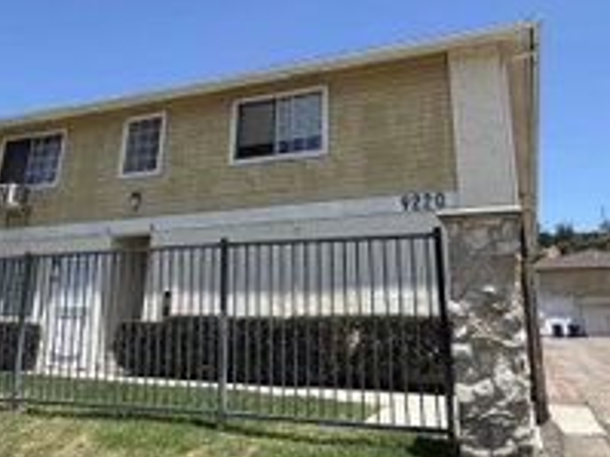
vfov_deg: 46.3
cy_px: 169
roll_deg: -0.2
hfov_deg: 59.9
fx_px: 528
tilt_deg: +17.5
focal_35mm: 30
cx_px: 336
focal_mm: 2.22
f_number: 2.2
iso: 25
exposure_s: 1/770
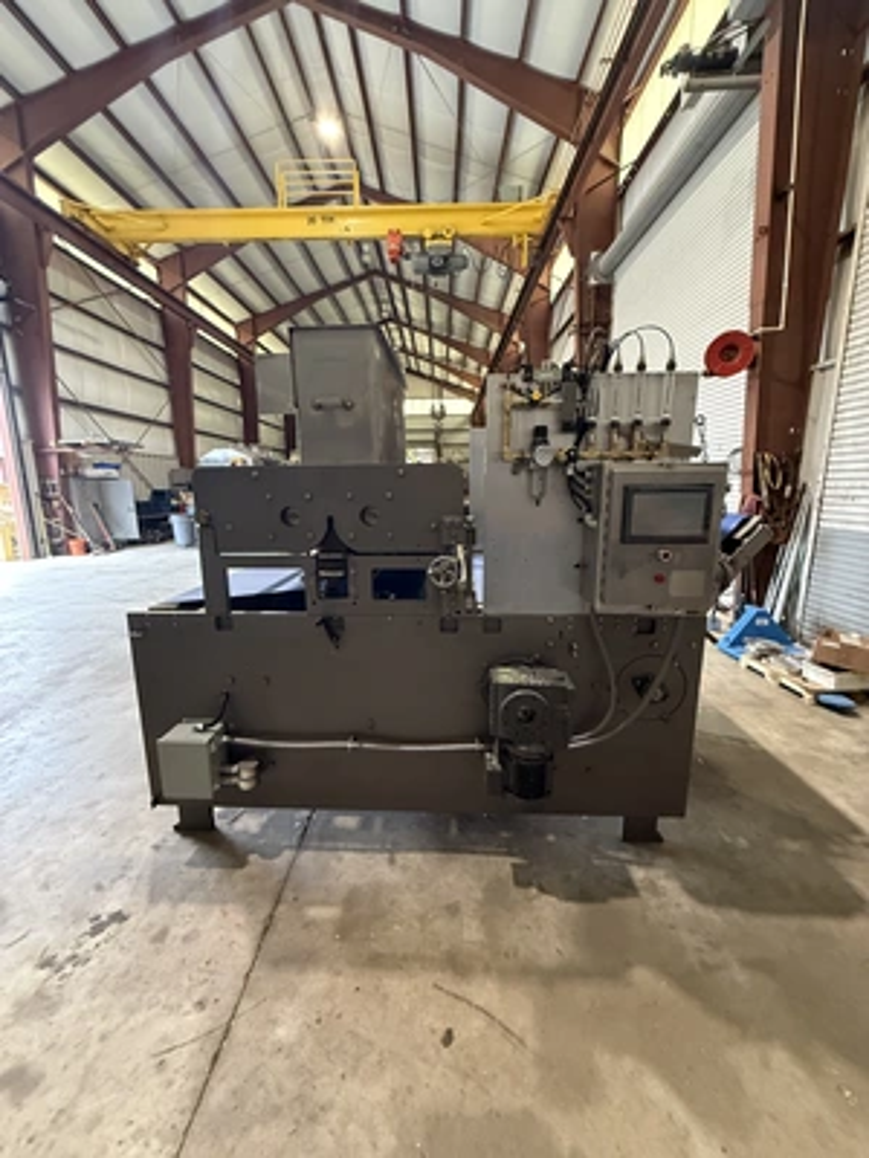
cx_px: 434
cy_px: 579
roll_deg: +0.8
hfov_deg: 85.7
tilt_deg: -10.5
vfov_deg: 102.1
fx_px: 469
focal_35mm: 14
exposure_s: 1/60
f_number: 2.2
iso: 800
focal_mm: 2.22
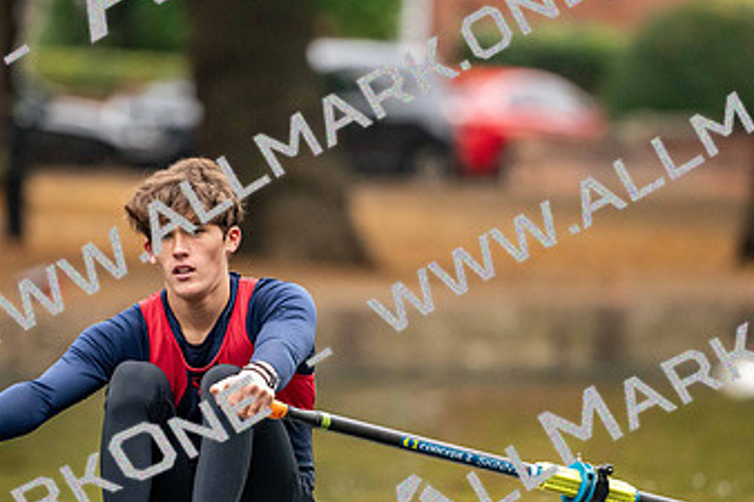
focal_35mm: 687
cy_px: 369
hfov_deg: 3.0
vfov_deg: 2.0
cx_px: 205
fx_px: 14381
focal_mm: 400
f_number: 4.5
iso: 4500
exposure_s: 1/2000
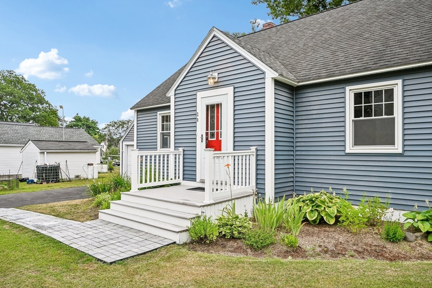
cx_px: 216
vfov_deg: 53.1
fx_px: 288
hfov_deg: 73.7
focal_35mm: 24
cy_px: 144
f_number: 8
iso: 400
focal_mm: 24
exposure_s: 1/500
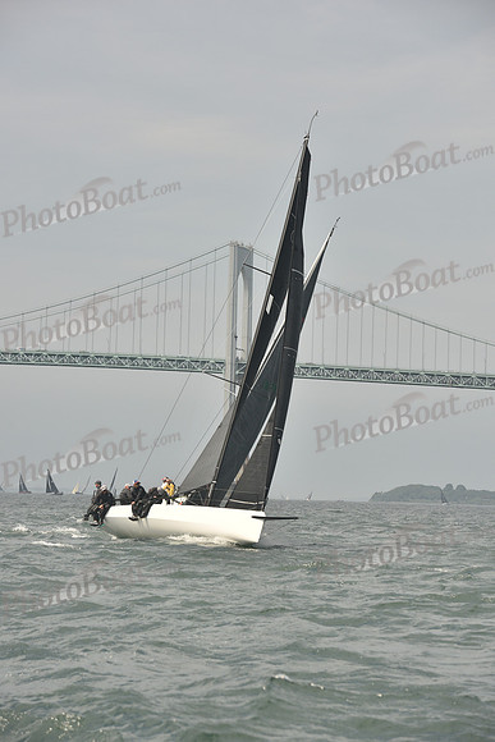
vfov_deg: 17.1
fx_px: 2473
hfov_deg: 11.4
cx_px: 248
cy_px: 371
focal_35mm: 120
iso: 250
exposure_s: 1/640
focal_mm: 120
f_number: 7.1
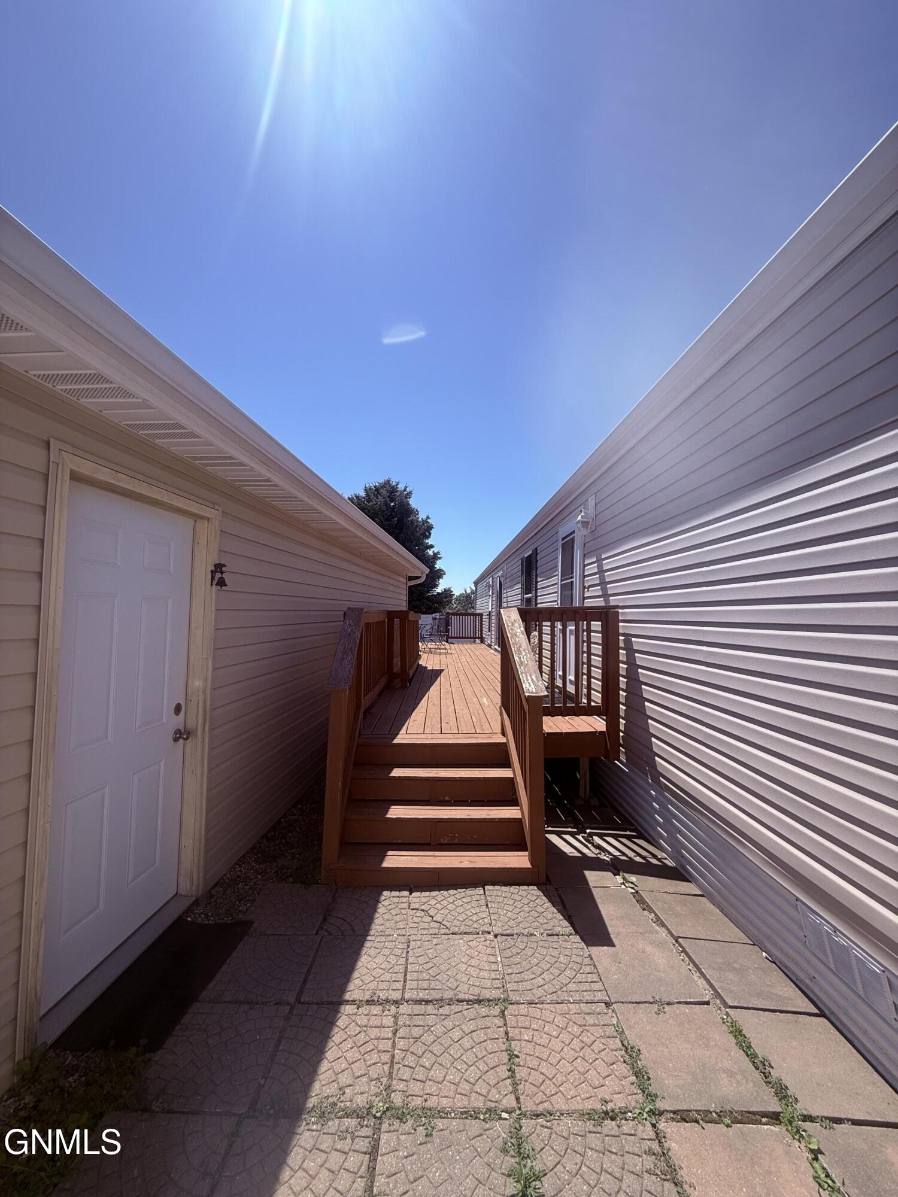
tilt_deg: +5.0
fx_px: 484
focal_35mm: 14
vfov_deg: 102.1
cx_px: 449
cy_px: 598
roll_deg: -1.5
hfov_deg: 85.7
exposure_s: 1/2237
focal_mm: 2.22
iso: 50
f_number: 2.2
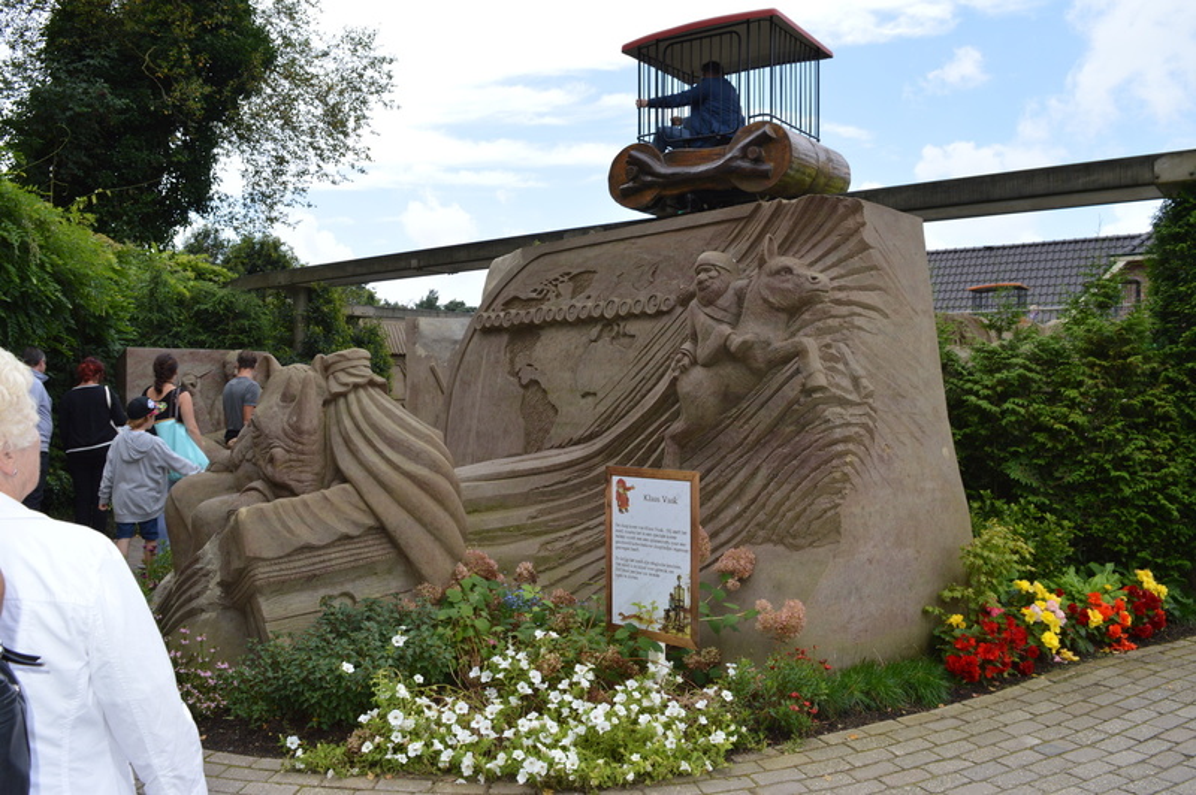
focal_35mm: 27
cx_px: 598
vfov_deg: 47.9
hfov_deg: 67.4
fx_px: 896
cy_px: 398
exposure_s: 1/160
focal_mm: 18
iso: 100
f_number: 8
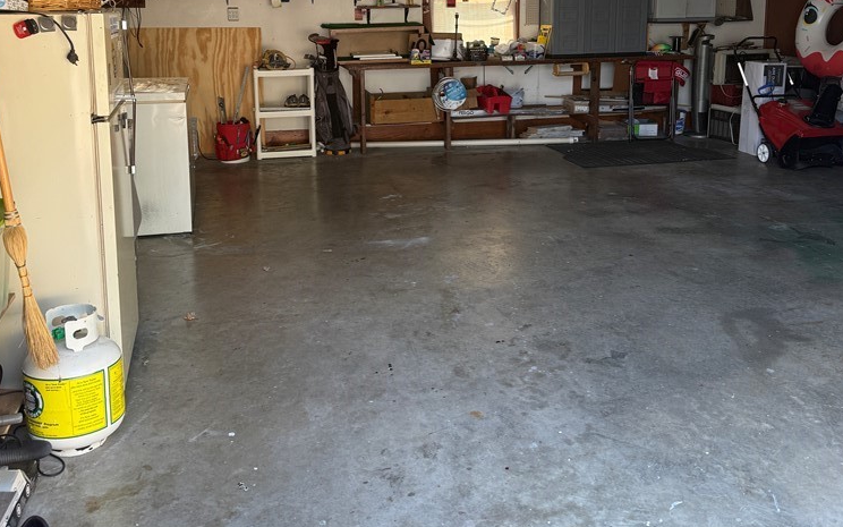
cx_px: 423
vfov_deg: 35.3
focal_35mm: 35
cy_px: 121
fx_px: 804
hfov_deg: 55.3
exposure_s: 1/121
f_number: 1.78
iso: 50
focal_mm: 6.76
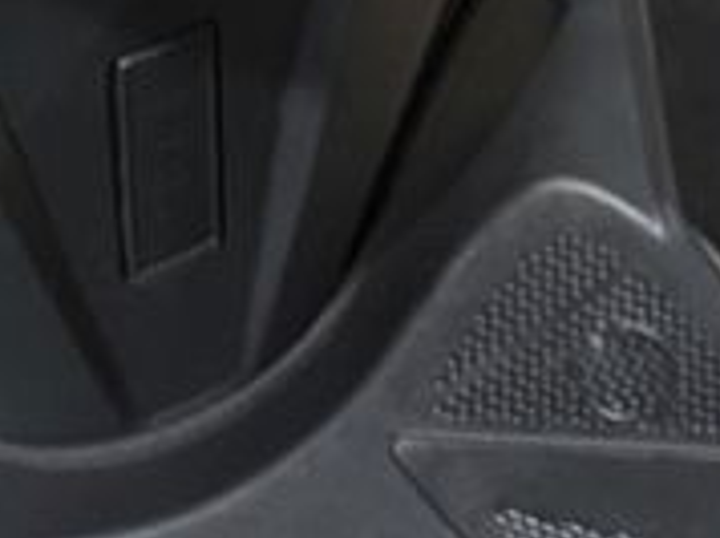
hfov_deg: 12.7
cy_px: -957
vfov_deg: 8.4
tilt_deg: -43.4
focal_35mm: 155
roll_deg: -1.5
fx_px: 3220
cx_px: 198
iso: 125
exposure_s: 1/50
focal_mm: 4.25
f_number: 1.8
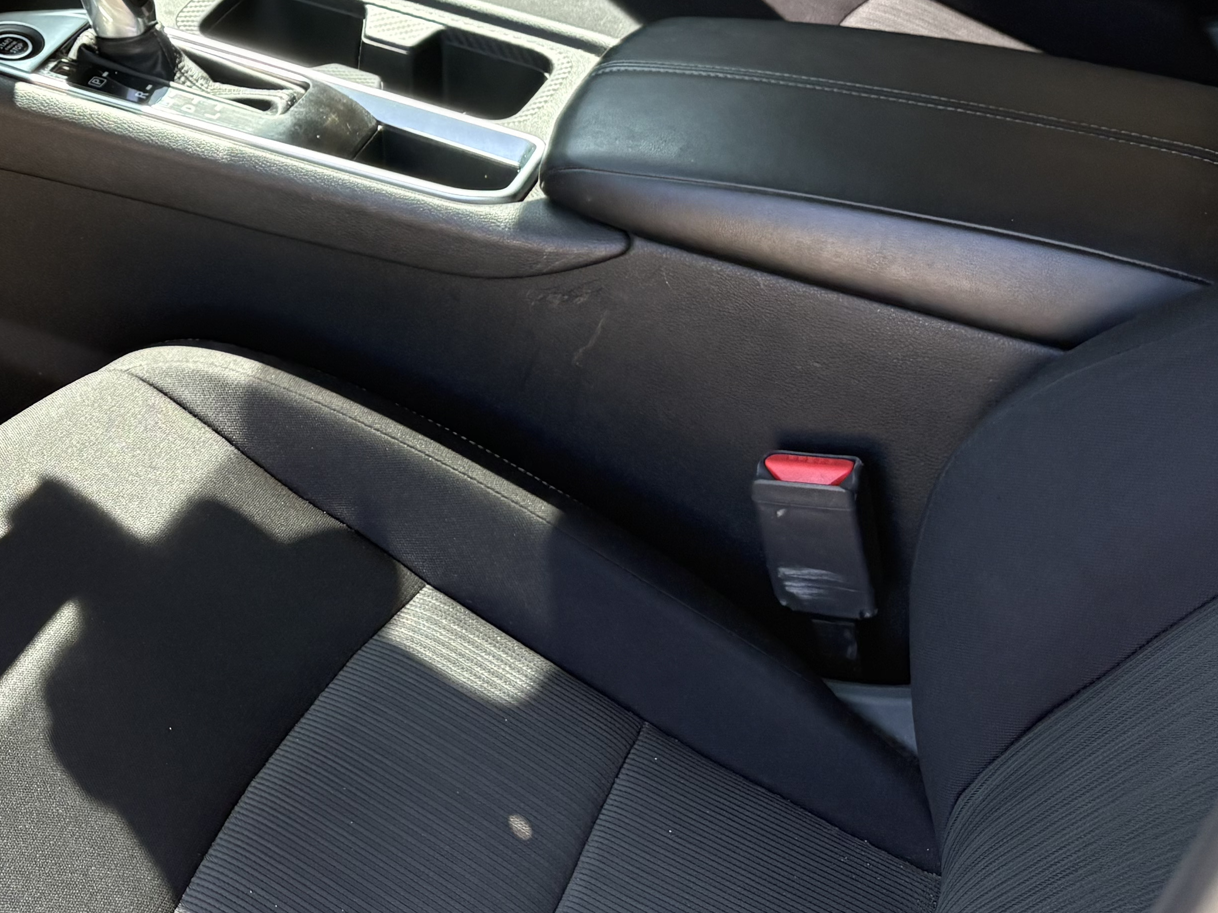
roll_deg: +4.1
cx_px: -22
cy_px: -18
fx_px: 2146
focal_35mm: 61
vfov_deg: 23.0
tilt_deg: -29.8
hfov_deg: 29.4
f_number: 1.6
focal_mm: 5.96
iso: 125
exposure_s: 1/234
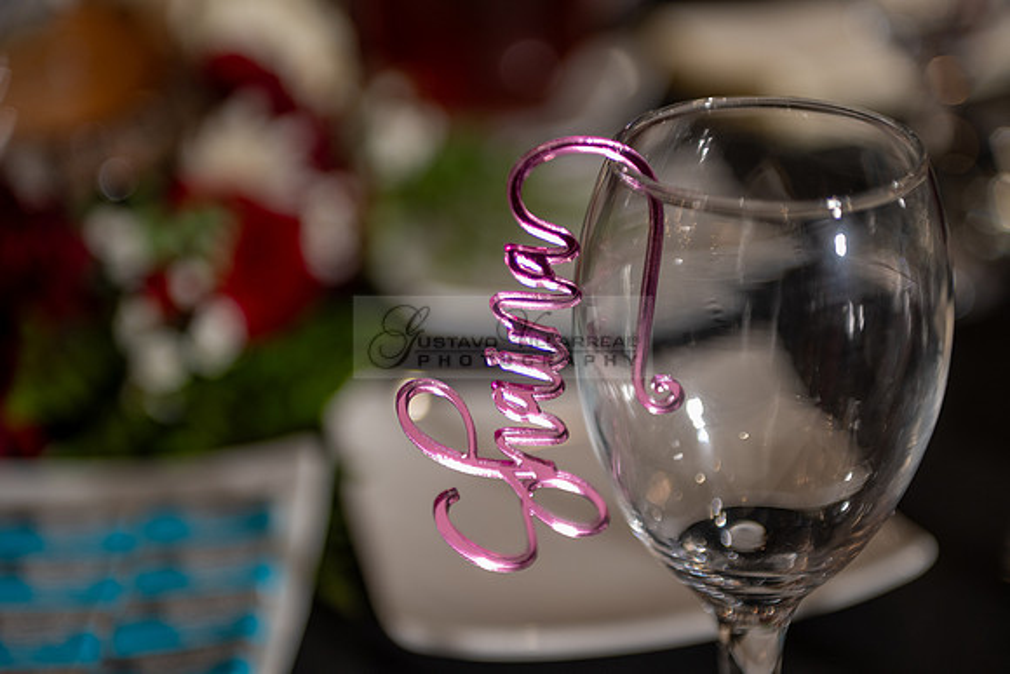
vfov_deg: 19.5
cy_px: 337
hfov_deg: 28.8
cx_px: 505
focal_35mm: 70
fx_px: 1964
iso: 800
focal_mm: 70
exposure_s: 1/160
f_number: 2.8
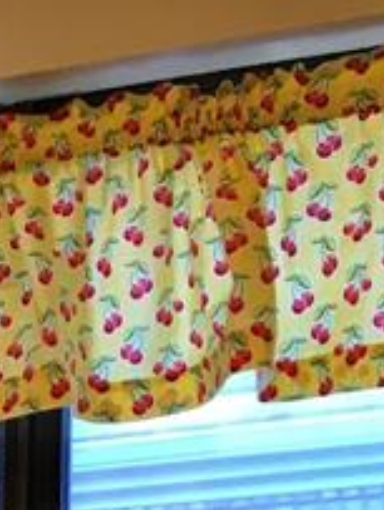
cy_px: 925
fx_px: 2153
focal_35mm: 146
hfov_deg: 8.9
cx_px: -630
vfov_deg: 12.3
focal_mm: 4.15
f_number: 2.2
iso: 64
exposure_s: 1/30
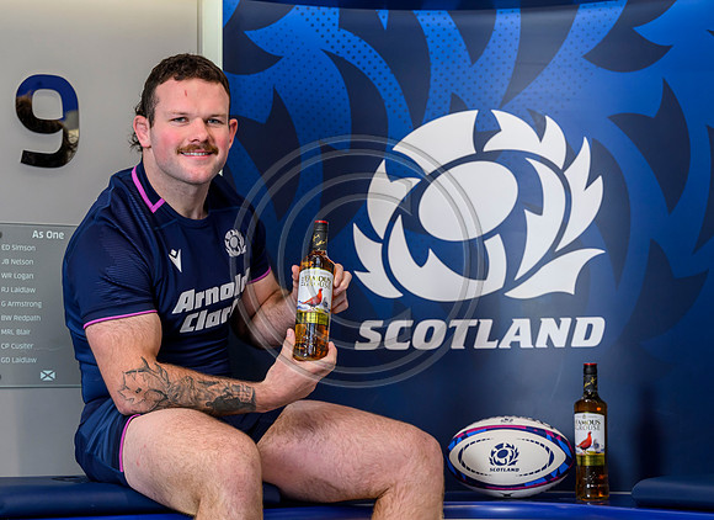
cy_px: 249
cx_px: 381
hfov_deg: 19.1
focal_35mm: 104
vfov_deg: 13.9
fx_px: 2124
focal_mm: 89
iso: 2000
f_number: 3.5
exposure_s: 1/125
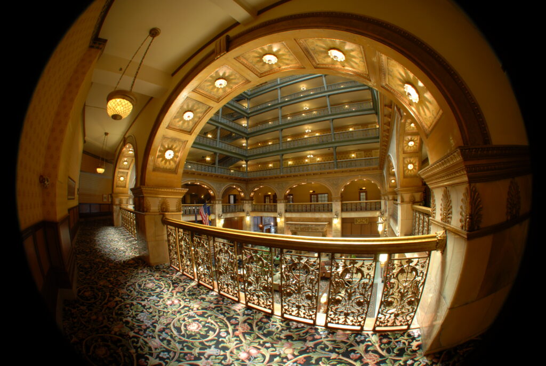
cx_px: 273
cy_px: 183
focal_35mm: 12
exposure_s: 1.5
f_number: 10
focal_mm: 8
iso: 100
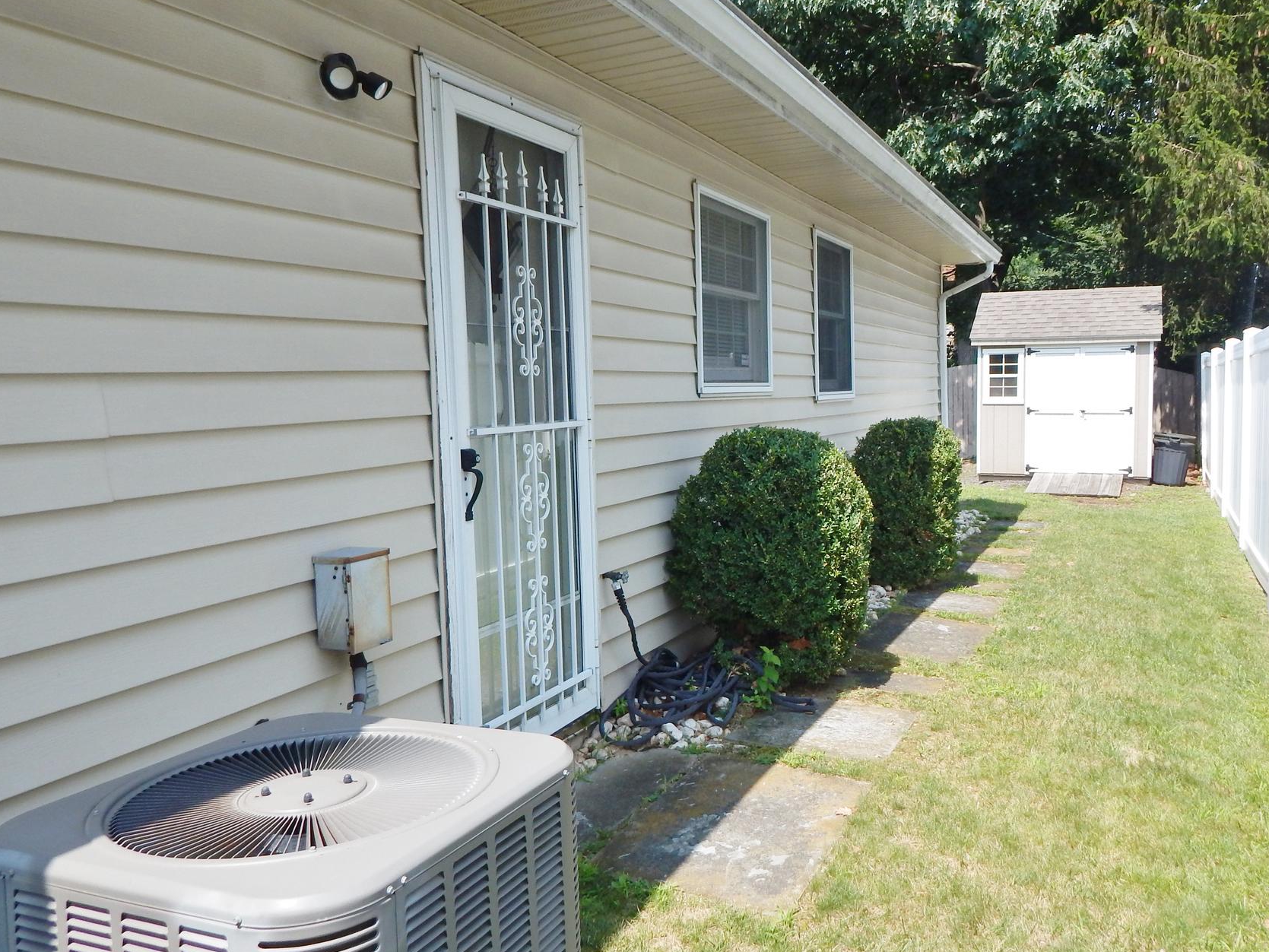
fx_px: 990
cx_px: 726
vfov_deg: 51.3
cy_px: 456
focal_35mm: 27
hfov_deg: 65.0
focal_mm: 4
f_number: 3
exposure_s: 1/1000
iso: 125
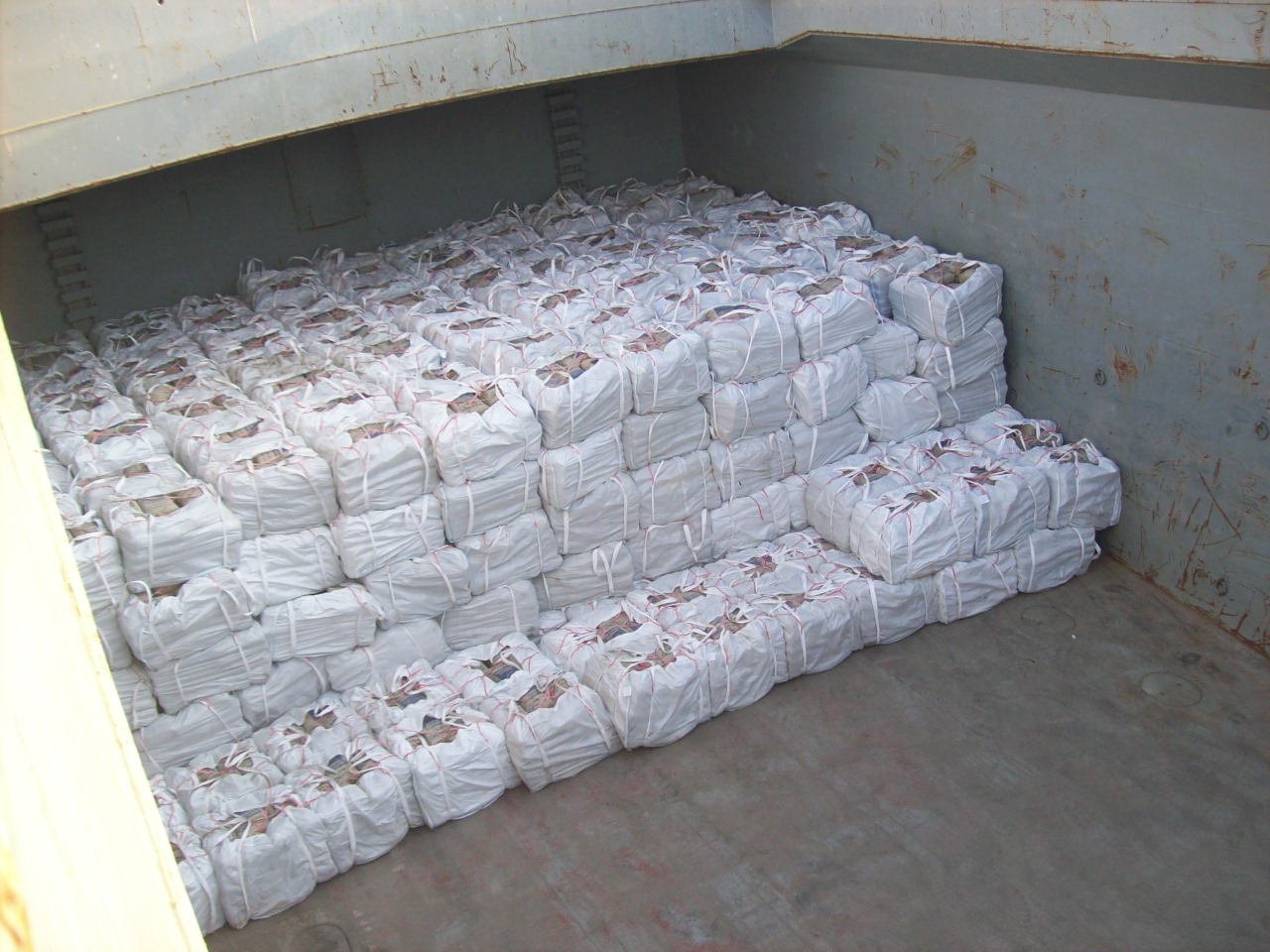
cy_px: 476
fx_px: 1321
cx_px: 635
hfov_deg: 51.4
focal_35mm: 36
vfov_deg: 39.7
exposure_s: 1/147
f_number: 2.7
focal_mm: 6
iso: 80
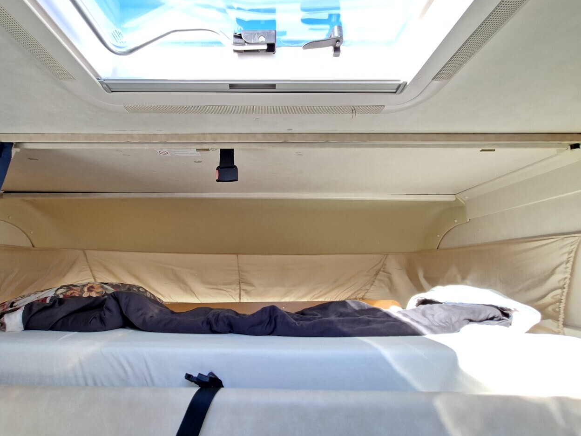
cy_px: 205
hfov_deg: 97.8
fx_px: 252
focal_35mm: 15
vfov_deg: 81.7
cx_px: 261
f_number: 2.2
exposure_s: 1/40
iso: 40
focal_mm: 1.74
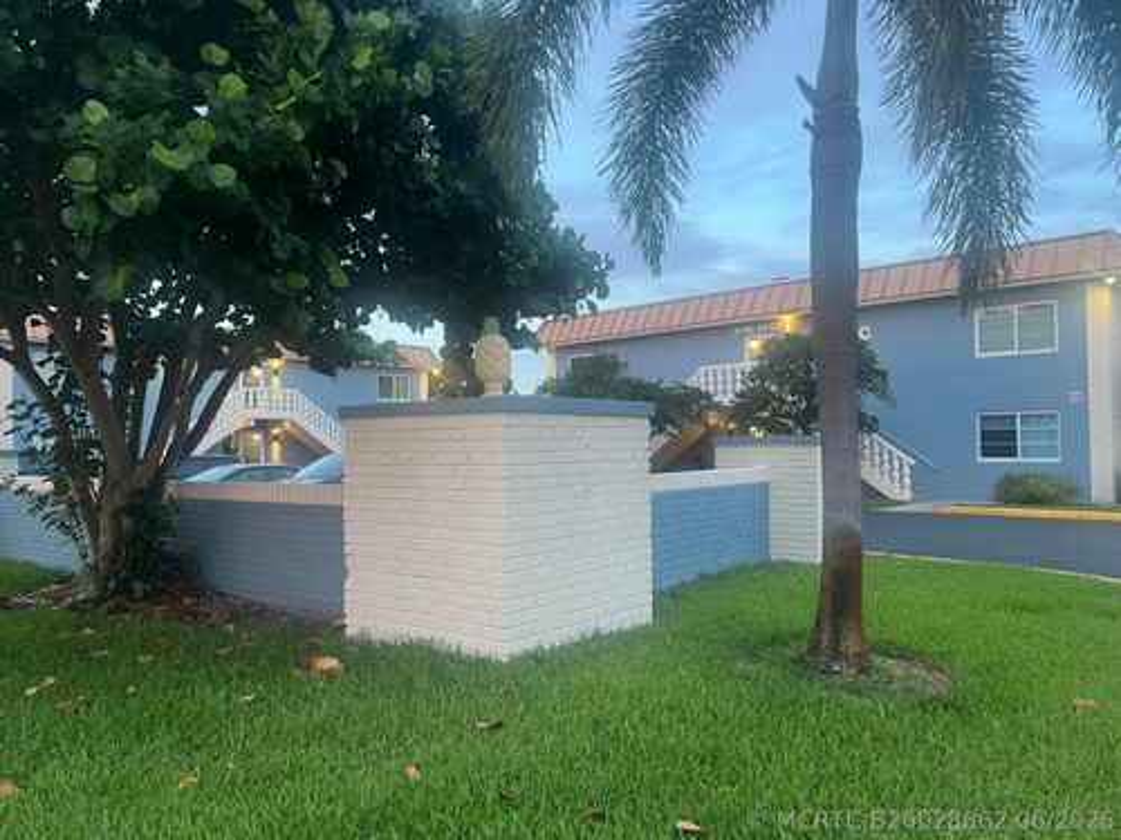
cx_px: 560
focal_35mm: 26
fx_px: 842
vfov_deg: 53.1
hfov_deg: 67.3
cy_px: 420
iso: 160
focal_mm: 5.7
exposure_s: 1/60
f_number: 1.5
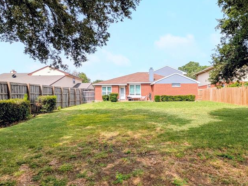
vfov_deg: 58.7
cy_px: 104
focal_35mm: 23
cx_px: 138
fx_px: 165
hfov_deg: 73.7
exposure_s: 1/1035
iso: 46
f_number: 2.2
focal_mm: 1.83
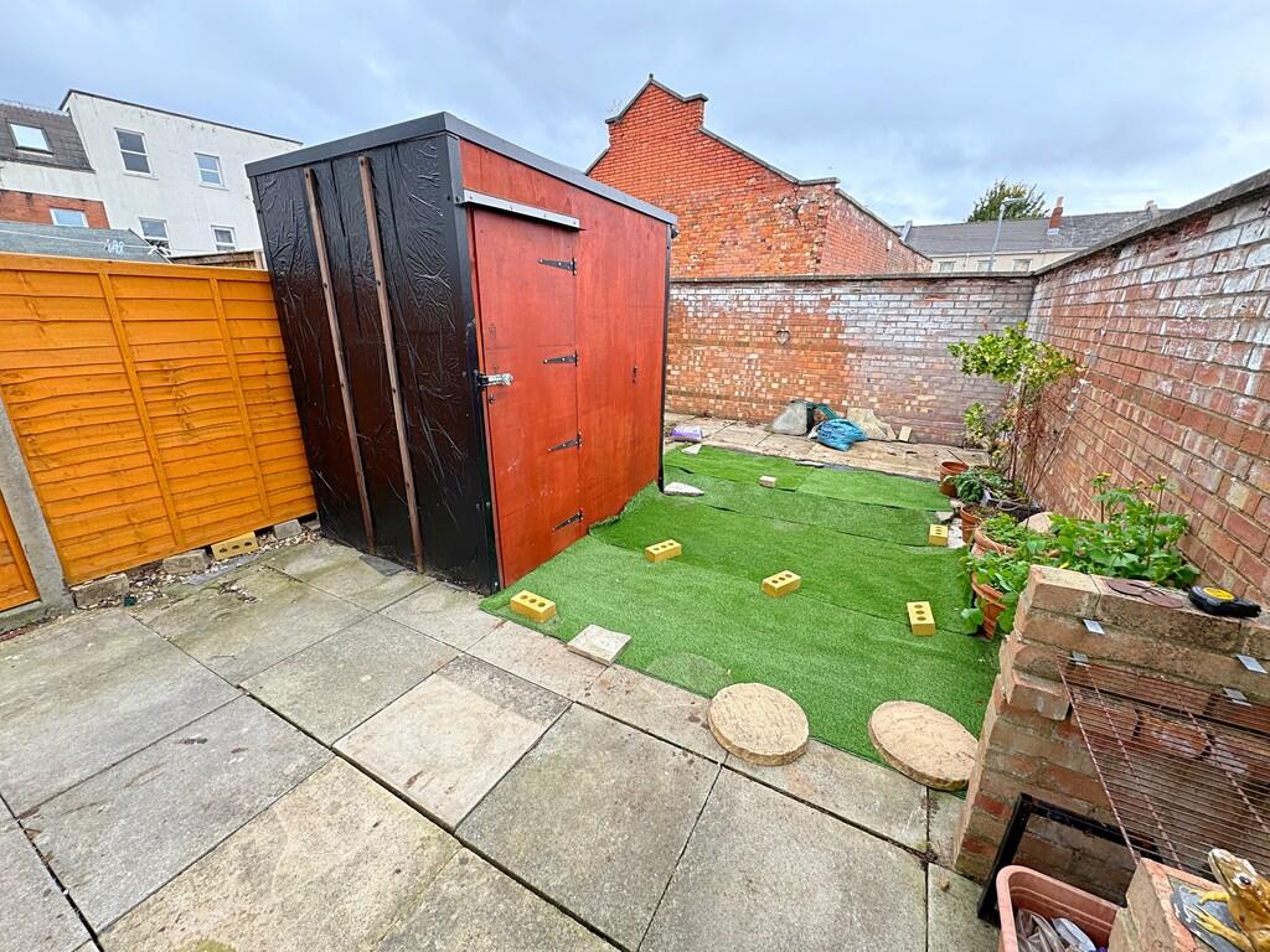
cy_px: 476
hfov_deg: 102.1
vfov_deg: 85.7
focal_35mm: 14
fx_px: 514
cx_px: 635
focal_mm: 2.22
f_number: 2.2
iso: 40
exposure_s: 1/116
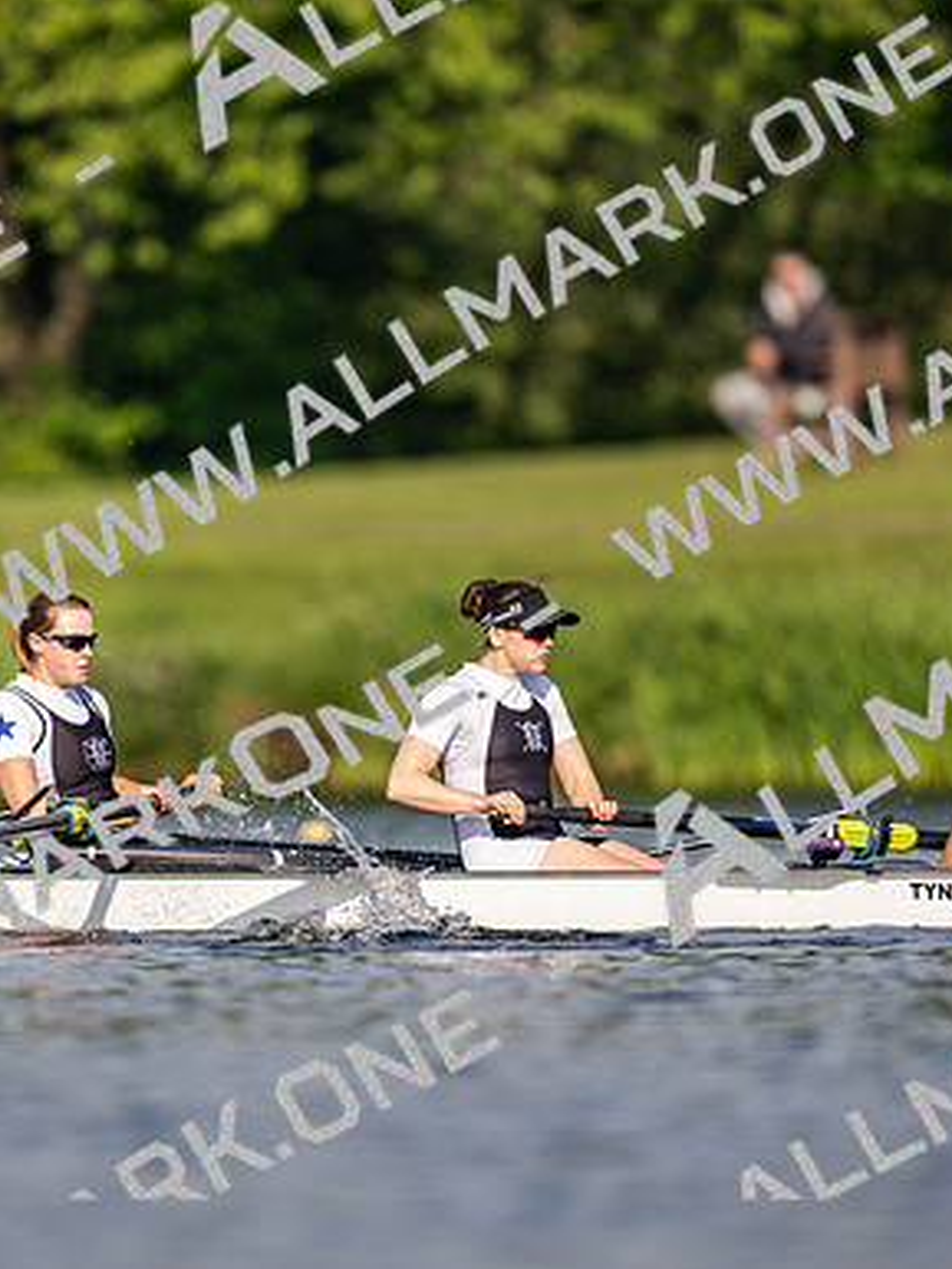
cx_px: 372
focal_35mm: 870
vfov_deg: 2.3
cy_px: 634
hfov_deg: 1.7
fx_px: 31884
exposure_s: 1/2500
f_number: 4
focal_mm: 600
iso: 250
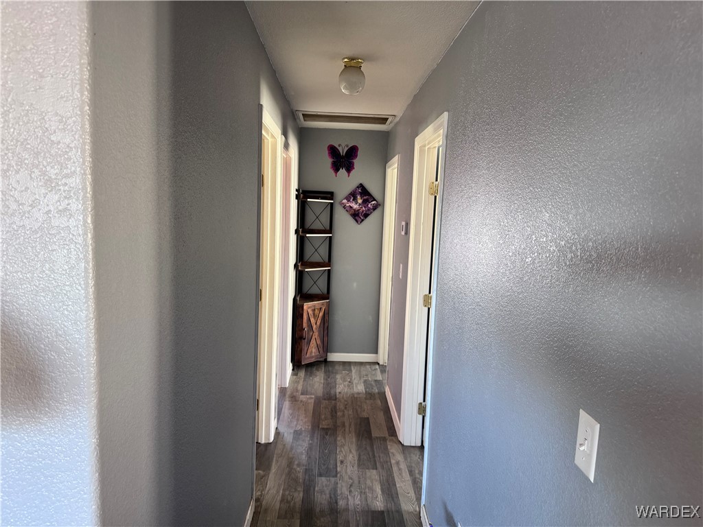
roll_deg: -1.7
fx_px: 487
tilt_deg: -6.6
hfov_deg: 71.6
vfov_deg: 56.8
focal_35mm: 24
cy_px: 264
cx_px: 352
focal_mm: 6.76
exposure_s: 1/60
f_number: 1.78
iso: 250
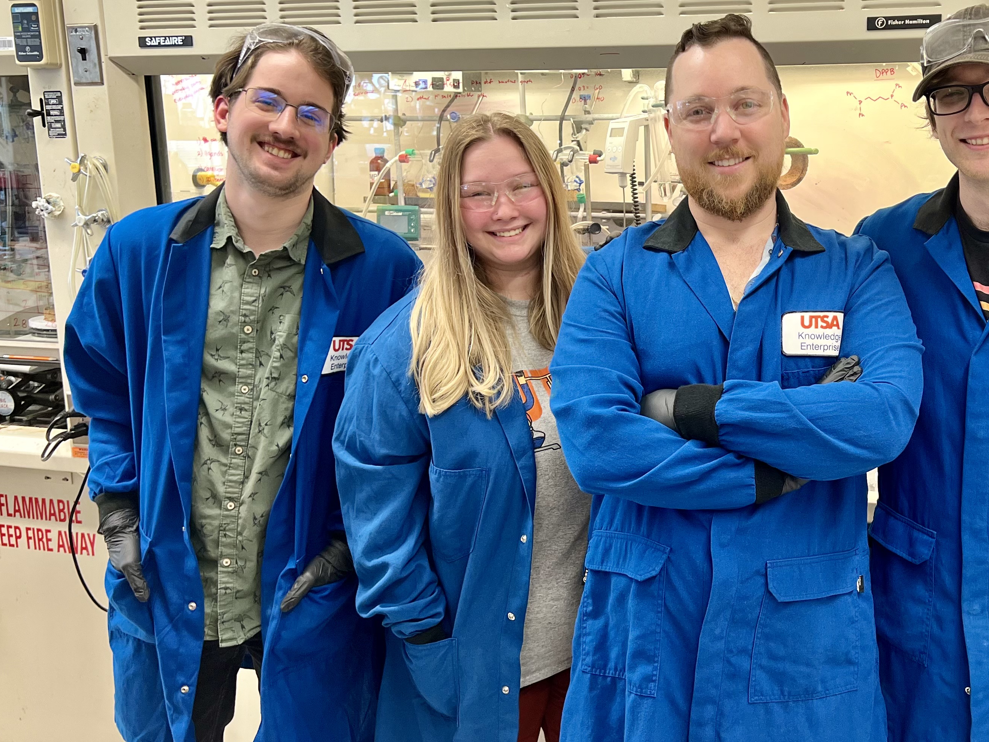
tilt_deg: -11.1
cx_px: 721
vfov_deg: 36.0
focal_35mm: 40
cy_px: 359
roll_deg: -0.1
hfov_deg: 45.4
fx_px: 1143
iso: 125
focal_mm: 5.7
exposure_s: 1/120
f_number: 1.5
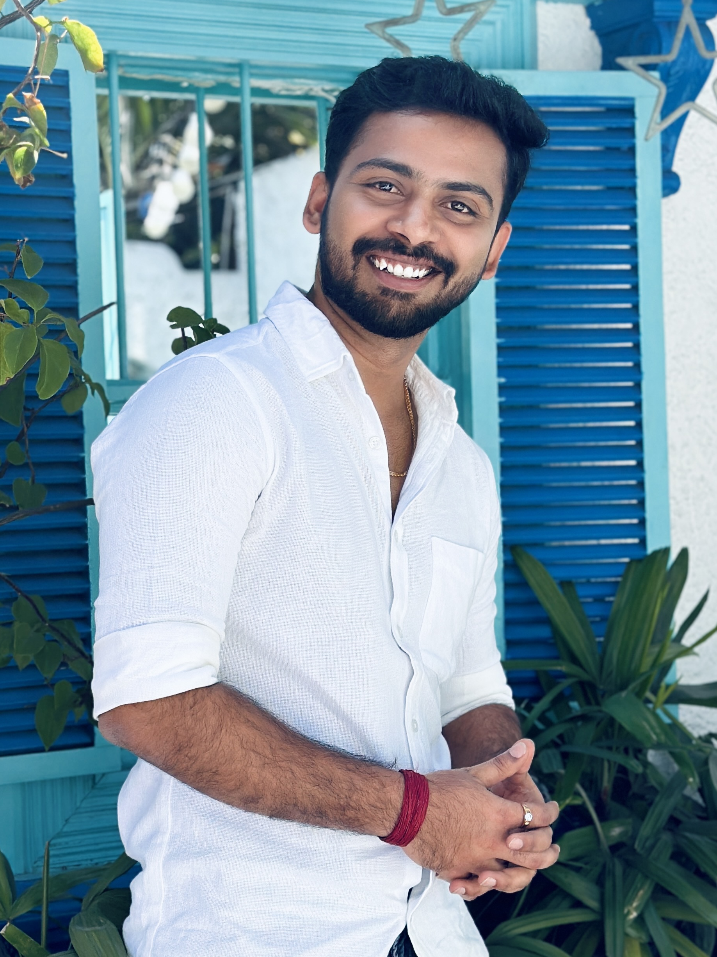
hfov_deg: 18.5
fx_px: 2182
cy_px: 510
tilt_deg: -1.9
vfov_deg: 24.7
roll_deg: +1.8
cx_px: 169
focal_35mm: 79
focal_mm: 6.86
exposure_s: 1/1212
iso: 80
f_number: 1.78
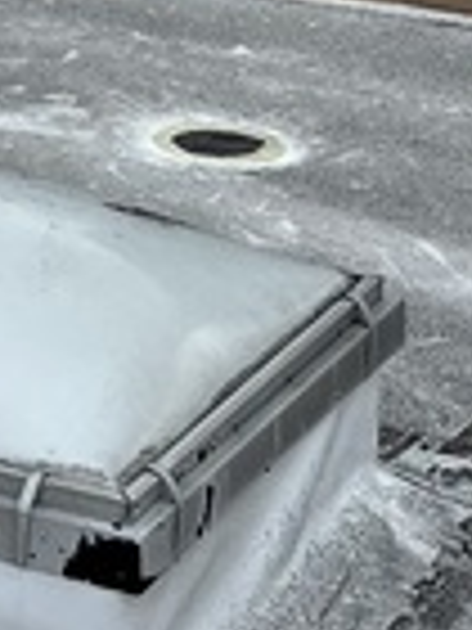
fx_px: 3454
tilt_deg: -12.1
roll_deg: +3.0
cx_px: -760
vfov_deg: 10.1
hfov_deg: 7.2
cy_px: -342
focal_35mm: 190
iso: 50
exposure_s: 1/1075
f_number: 1.6
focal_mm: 5.1
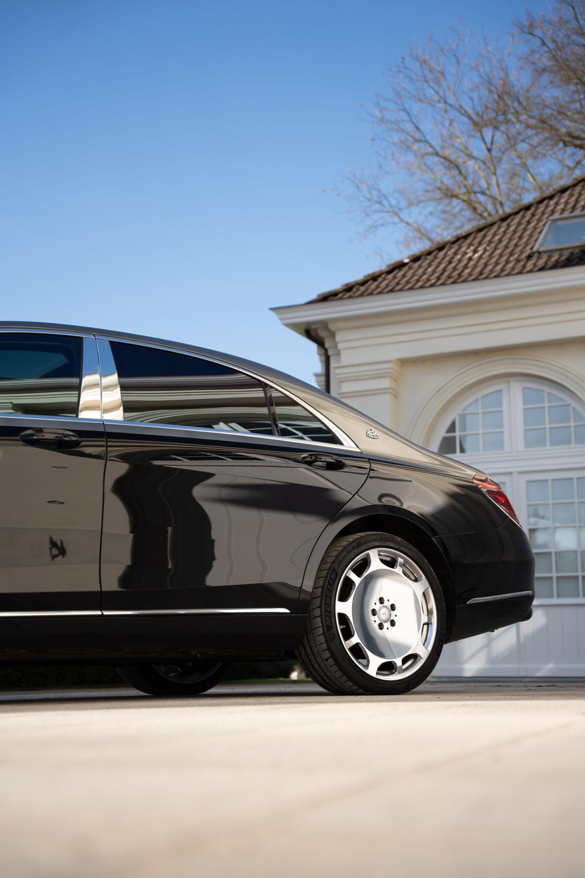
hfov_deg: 25.5
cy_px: 439
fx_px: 1294
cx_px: 292
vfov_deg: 37.5
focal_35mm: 53
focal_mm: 53.1
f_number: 3.2
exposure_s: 1/1600
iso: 160
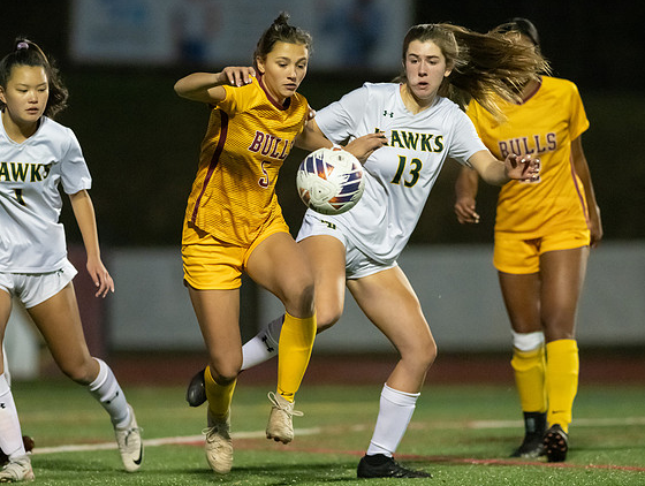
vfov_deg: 3.6
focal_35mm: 414
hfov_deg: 4.8
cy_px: 216
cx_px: 308
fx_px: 7727
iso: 16000
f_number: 2.8
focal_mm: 300
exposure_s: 1/1000
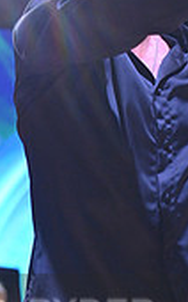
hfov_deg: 5.3
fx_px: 2004
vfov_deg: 8.5
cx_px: -61
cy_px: 334
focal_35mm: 244
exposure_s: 1/250
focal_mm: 70
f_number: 4
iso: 2000
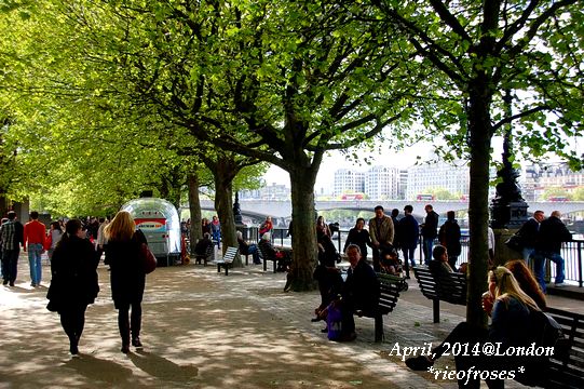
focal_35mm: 48
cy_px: 194
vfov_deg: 28.0
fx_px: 778
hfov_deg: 41.1
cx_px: 292
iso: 200
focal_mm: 32
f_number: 6.3
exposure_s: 1/160
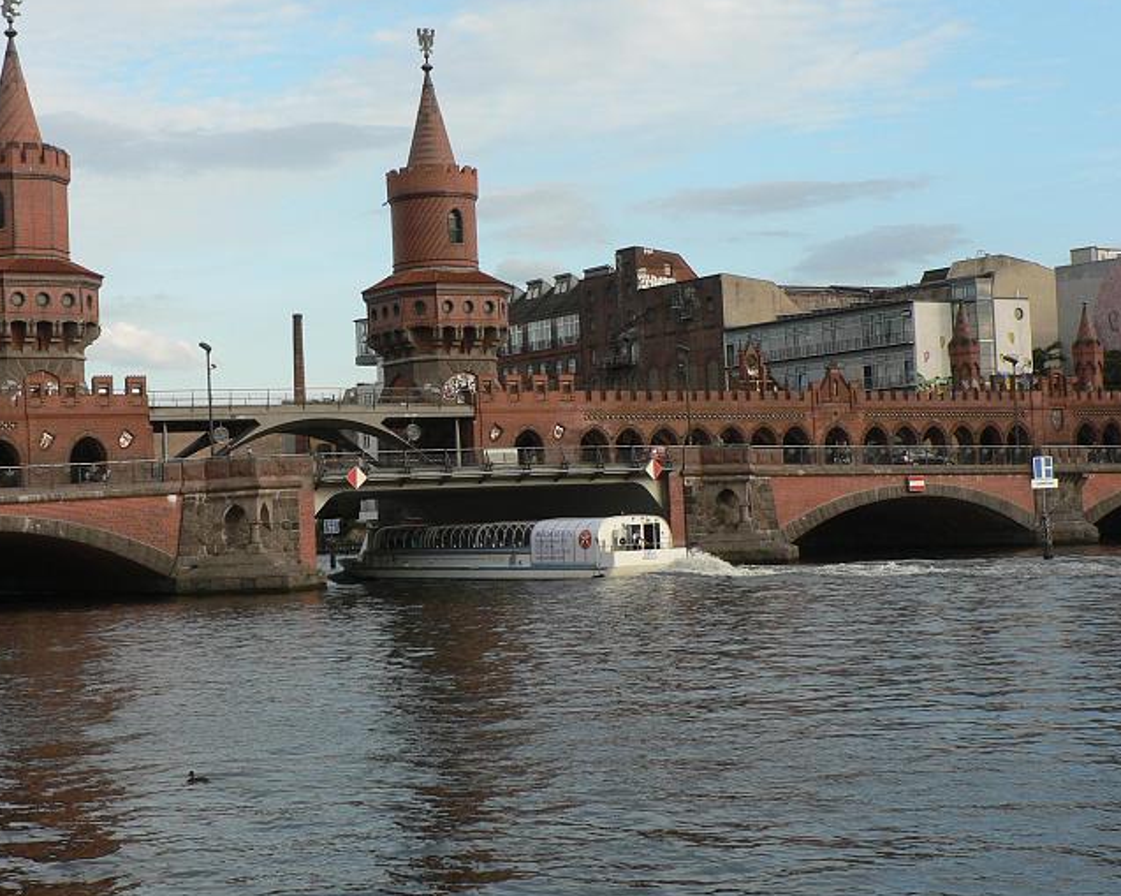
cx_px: 422
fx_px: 2156
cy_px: 428
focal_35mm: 65
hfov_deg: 29.0
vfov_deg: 23.5
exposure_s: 1/320
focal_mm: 8.8
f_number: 4
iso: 80
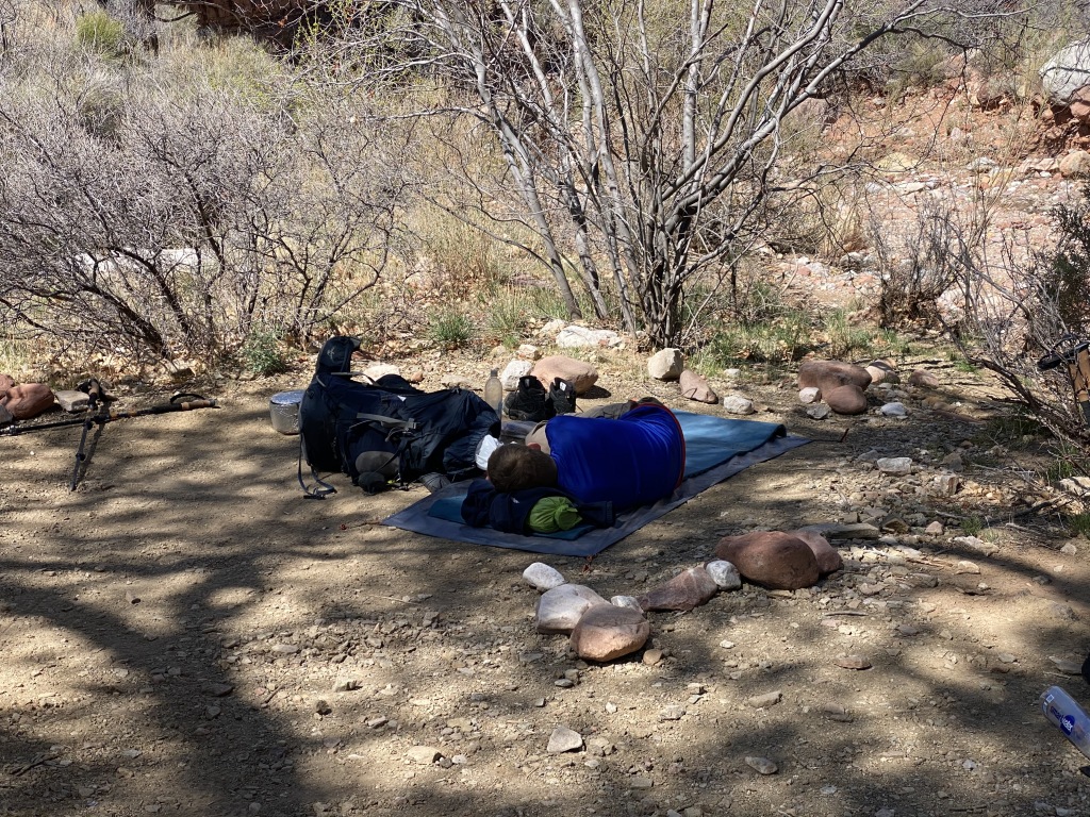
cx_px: 545
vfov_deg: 28.0
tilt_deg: -16.5
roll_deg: +0.9
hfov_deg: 36.8
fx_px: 1637
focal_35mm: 52
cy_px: 408
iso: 20
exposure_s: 1/856
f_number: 2
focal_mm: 6
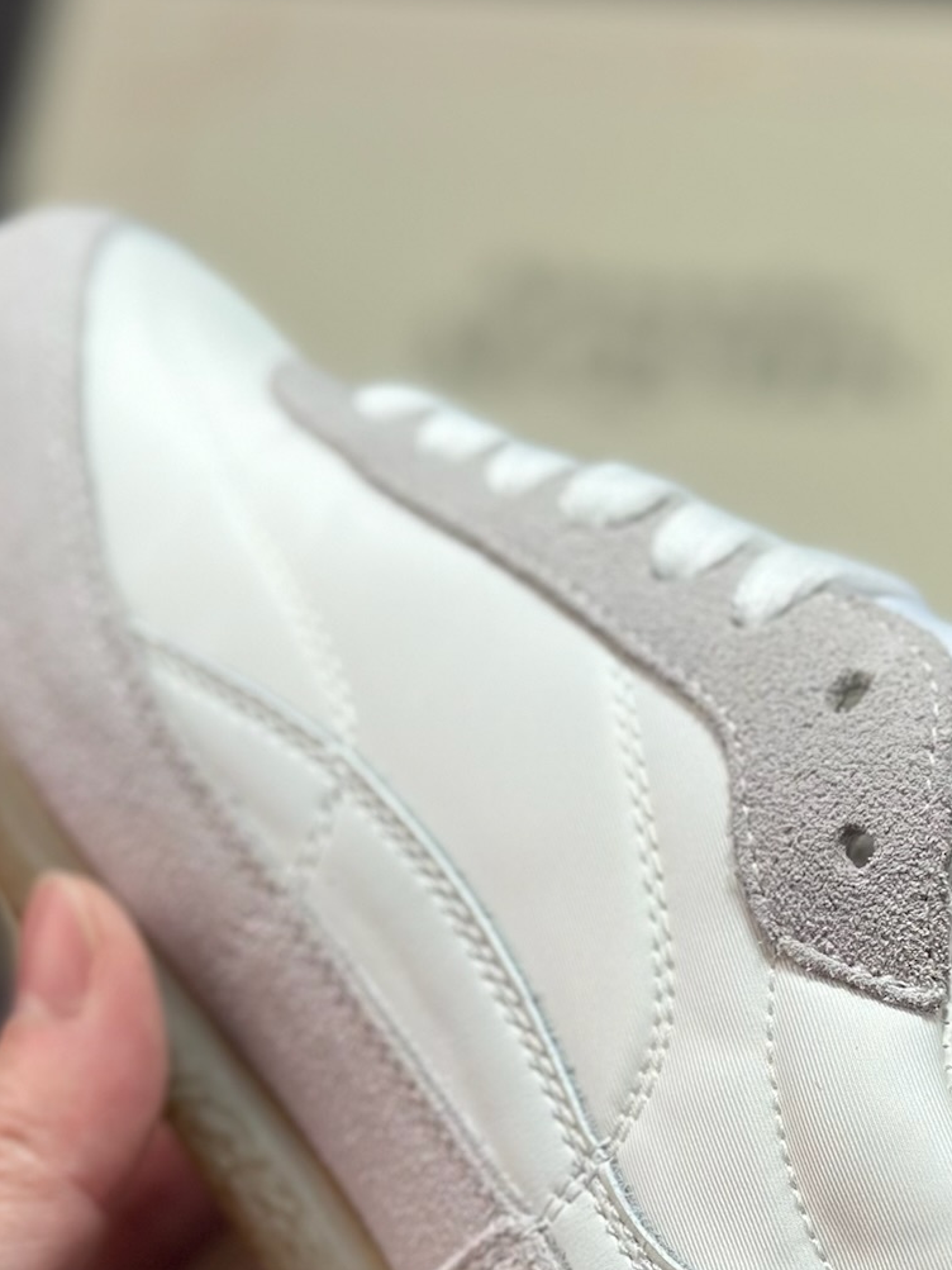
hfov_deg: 15.0
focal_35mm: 98
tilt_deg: -57.2
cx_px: 696
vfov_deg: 19.7
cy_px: 1100
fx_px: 3594
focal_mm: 6.86
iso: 100
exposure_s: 1/1953
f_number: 1.78
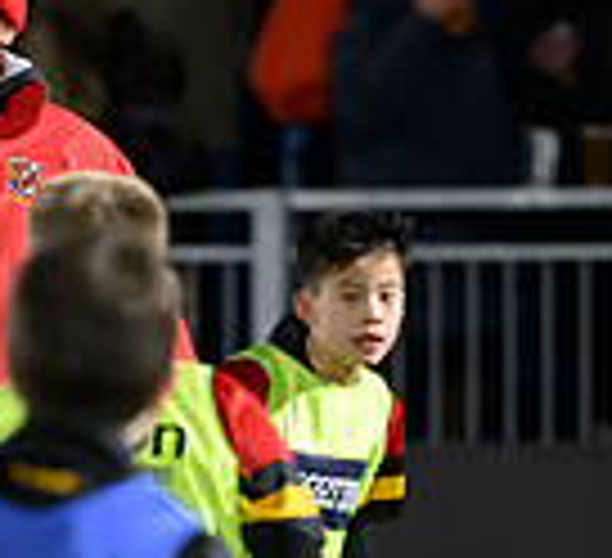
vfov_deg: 1.8
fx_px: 18164
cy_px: 729
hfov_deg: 1.9
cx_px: 98
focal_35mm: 949
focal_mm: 195
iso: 6400
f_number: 3.2
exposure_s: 1/1250
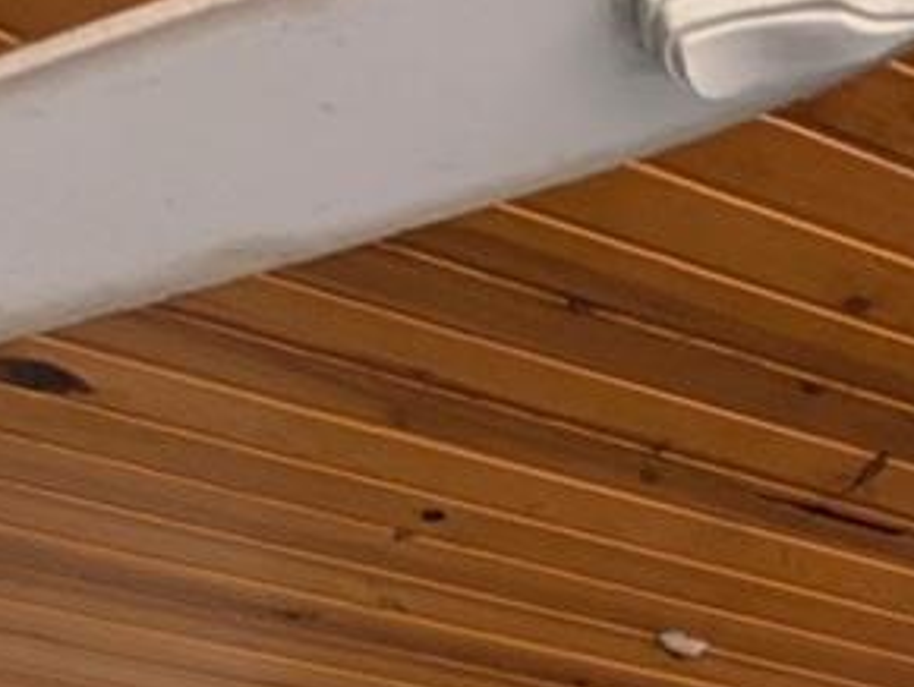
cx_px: 882
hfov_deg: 27.9
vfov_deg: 13.6
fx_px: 1744
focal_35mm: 66
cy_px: 1762
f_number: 1.7
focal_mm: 2.02
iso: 61
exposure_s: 1/960
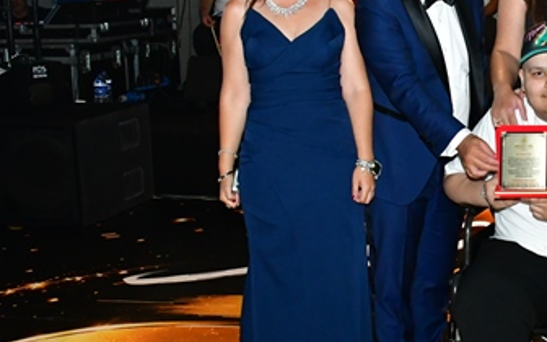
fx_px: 1193
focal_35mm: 80
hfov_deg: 24.6
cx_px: 557
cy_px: 142
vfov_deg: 16.3
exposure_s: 1/80
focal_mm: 22
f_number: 7.1
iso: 3200
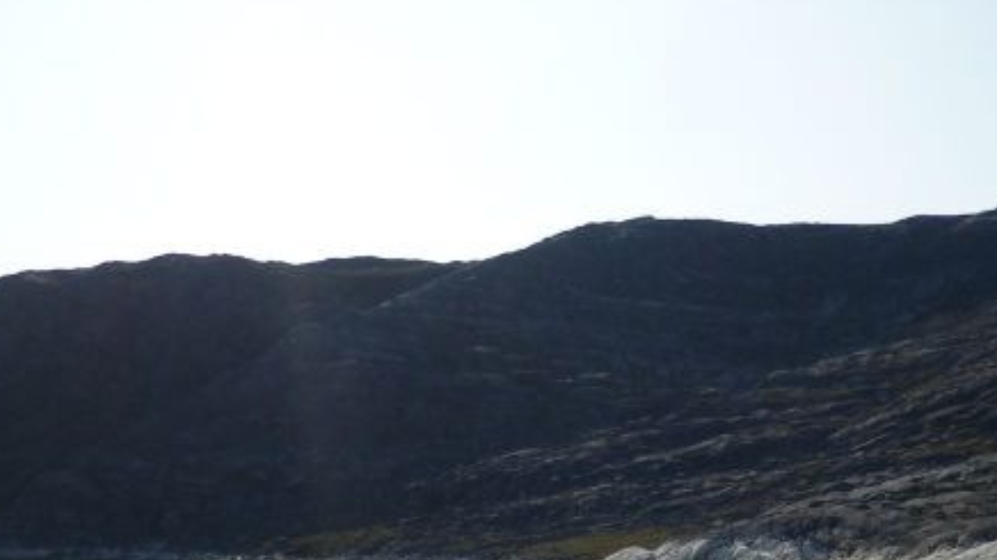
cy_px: 672
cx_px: 702
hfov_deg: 31.5
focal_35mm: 66
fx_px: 1744
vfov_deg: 17.4
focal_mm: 5.5
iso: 100
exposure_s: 1/250
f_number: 8
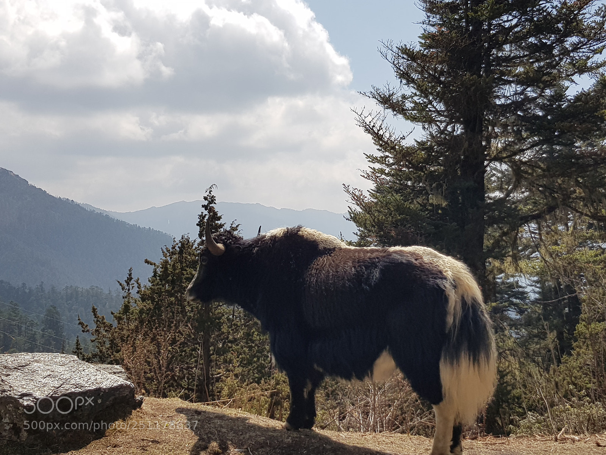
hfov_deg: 67.3
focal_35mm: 26
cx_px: 303
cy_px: 228
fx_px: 455
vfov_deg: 53.1
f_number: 1.7
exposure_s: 1/3776
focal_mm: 4.2
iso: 40
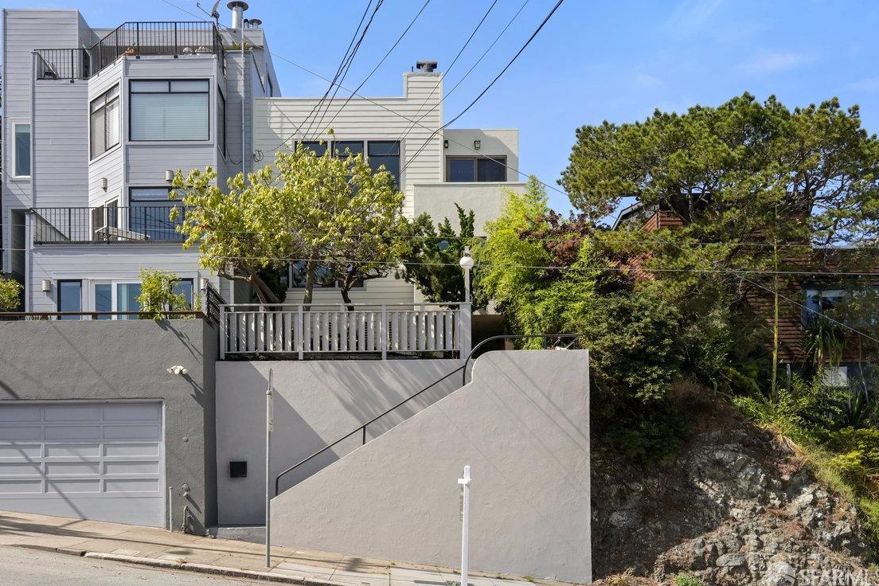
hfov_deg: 50.7
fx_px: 928
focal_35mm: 38
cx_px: 413
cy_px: 277
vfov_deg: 35.0
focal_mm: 35
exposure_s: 1/800
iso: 400
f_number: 11
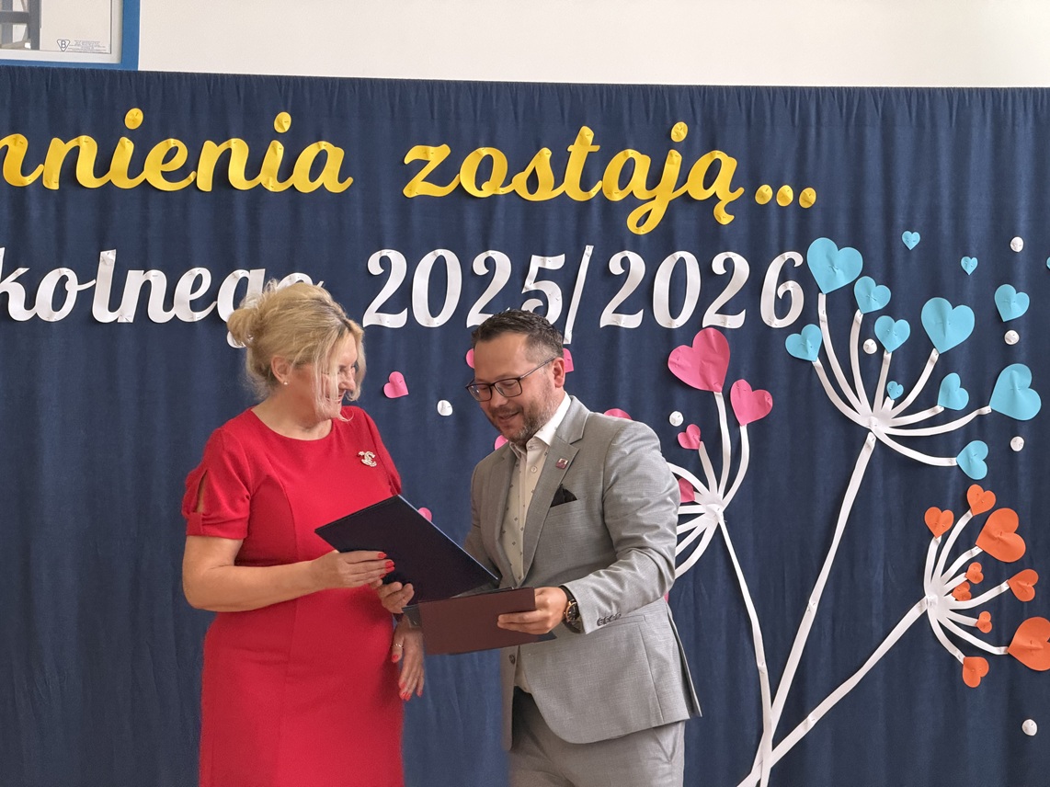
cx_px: 525
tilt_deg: +3.6
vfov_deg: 14.8
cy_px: 394
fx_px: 3033
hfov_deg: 19.6
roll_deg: +0.9
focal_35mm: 100
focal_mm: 16.89
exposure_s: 1/111
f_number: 2.8
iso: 400
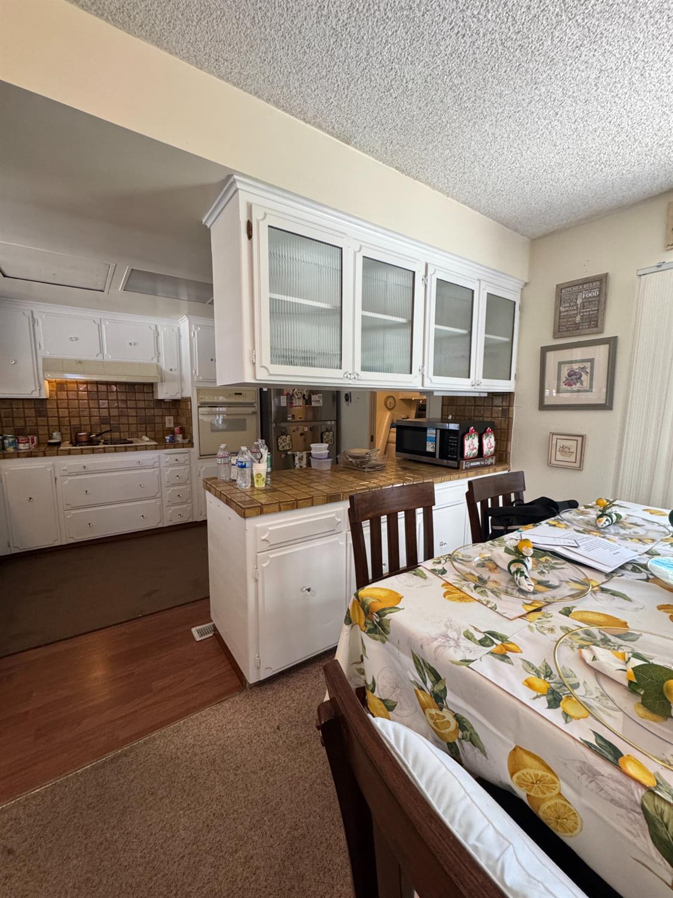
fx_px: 363
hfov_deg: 85.7
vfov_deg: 102.1
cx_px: 336
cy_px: 449
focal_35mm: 14
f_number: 2.2
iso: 320
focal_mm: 2.22
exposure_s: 1/120
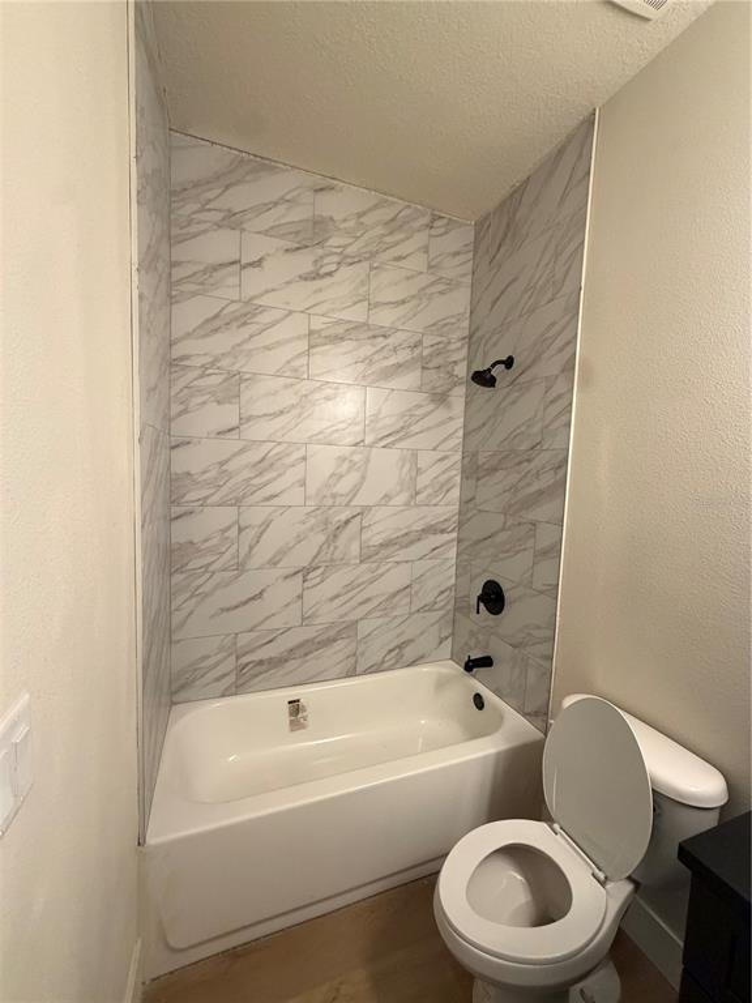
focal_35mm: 14
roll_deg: -2.4
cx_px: 376
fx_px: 406
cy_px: 502
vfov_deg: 102.1
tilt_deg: -4.5
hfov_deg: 85.7
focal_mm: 2.22
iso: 400
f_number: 2.2
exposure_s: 1/60
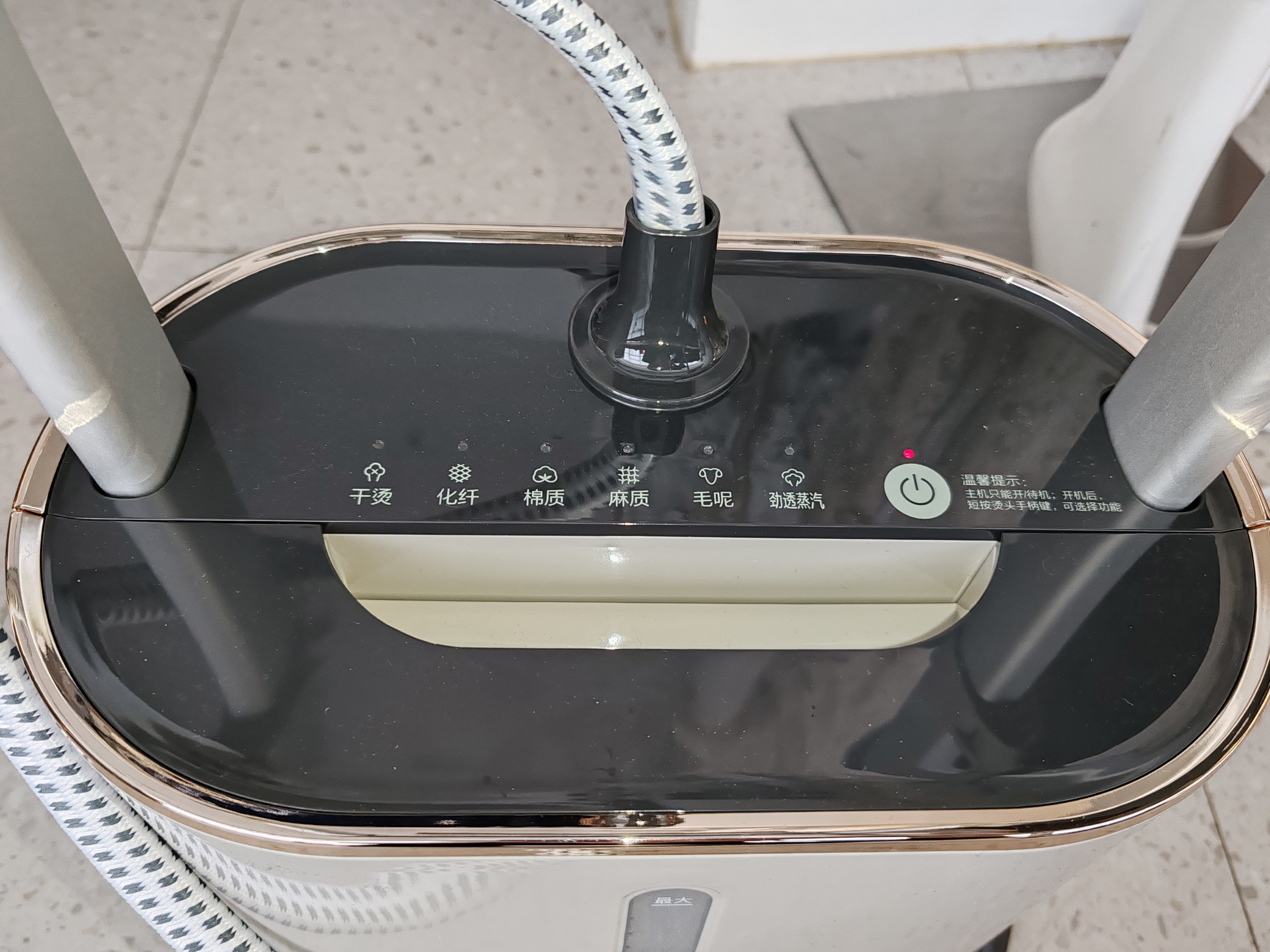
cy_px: 476
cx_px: 635
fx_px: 991
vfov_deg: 51.4
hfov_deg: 65.3
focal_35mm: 27
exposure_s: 1/100
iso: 1600
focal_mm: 6.12
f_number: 1.9
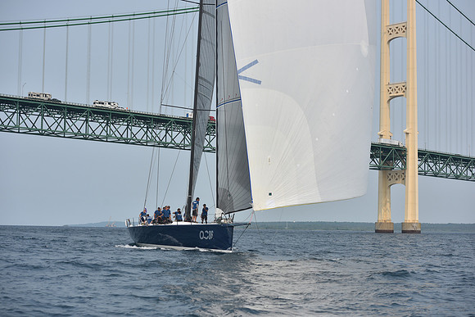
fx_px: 924
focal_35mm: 70
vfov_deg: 19.5
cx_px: 238
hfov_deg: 28.8
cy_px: 158
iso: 250
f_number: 5
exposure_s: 1/3200
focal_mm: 70
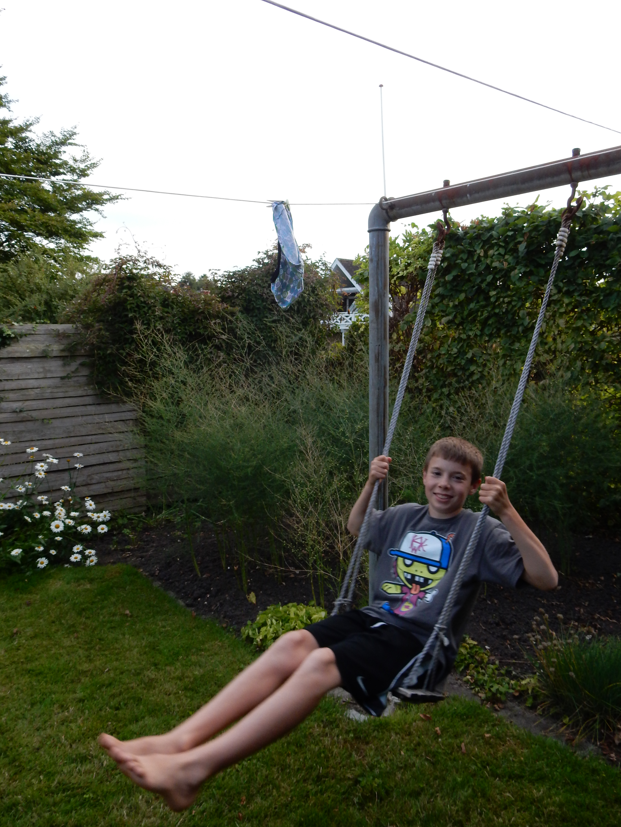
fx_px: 598
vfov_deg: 69.4
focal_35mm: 25
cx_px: 310
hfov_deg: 54.9
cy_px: 414
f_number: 3.7
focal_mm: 4.5
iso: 180
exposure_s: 1/250
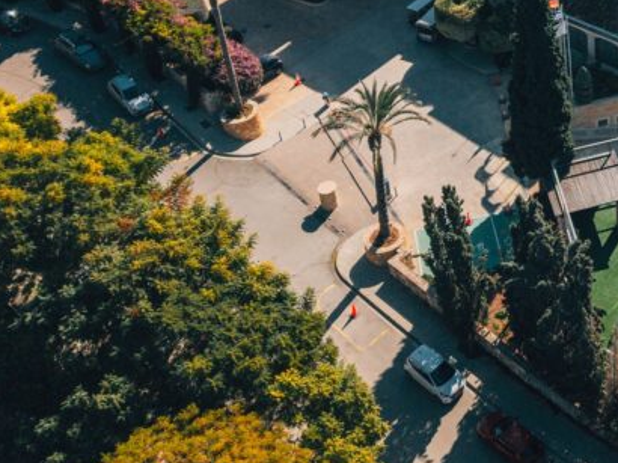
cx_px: 693
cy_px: -77
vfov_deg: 22.6
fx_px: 1071
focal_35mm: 60
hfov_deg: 28.9
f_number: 1.8
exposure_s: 1/180
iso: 250
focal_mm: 8.67
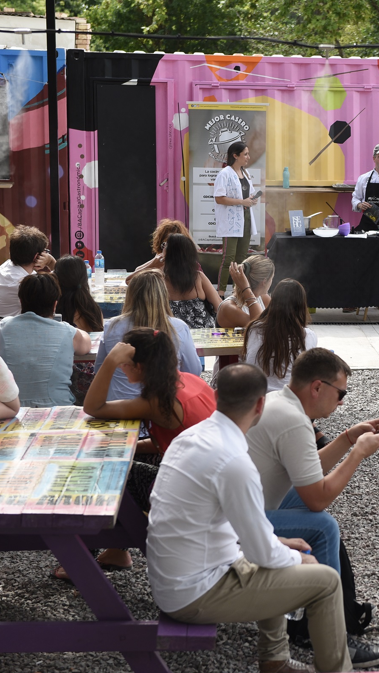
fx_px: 1590
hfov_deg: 13.4
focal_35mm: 89
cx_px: 400
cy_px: 337
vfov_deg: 23.9
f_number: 4
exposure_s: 1/500
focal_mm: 56
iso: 200
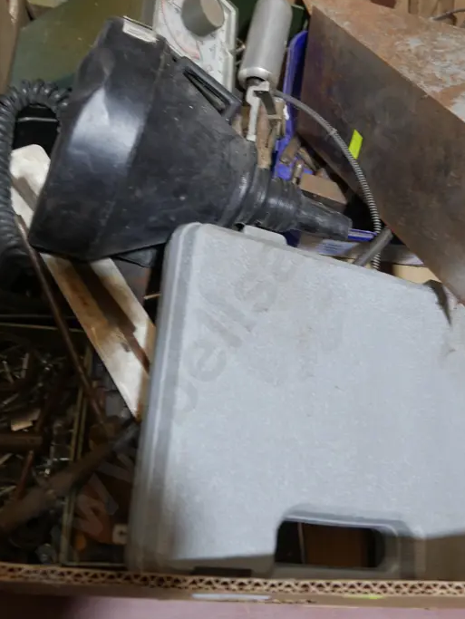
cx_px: 312
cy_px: 215
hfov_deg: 31.9
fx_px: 805
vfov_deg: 41.6
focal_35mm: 45
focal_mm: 15
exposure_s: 1/60
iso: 320
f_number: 3.6
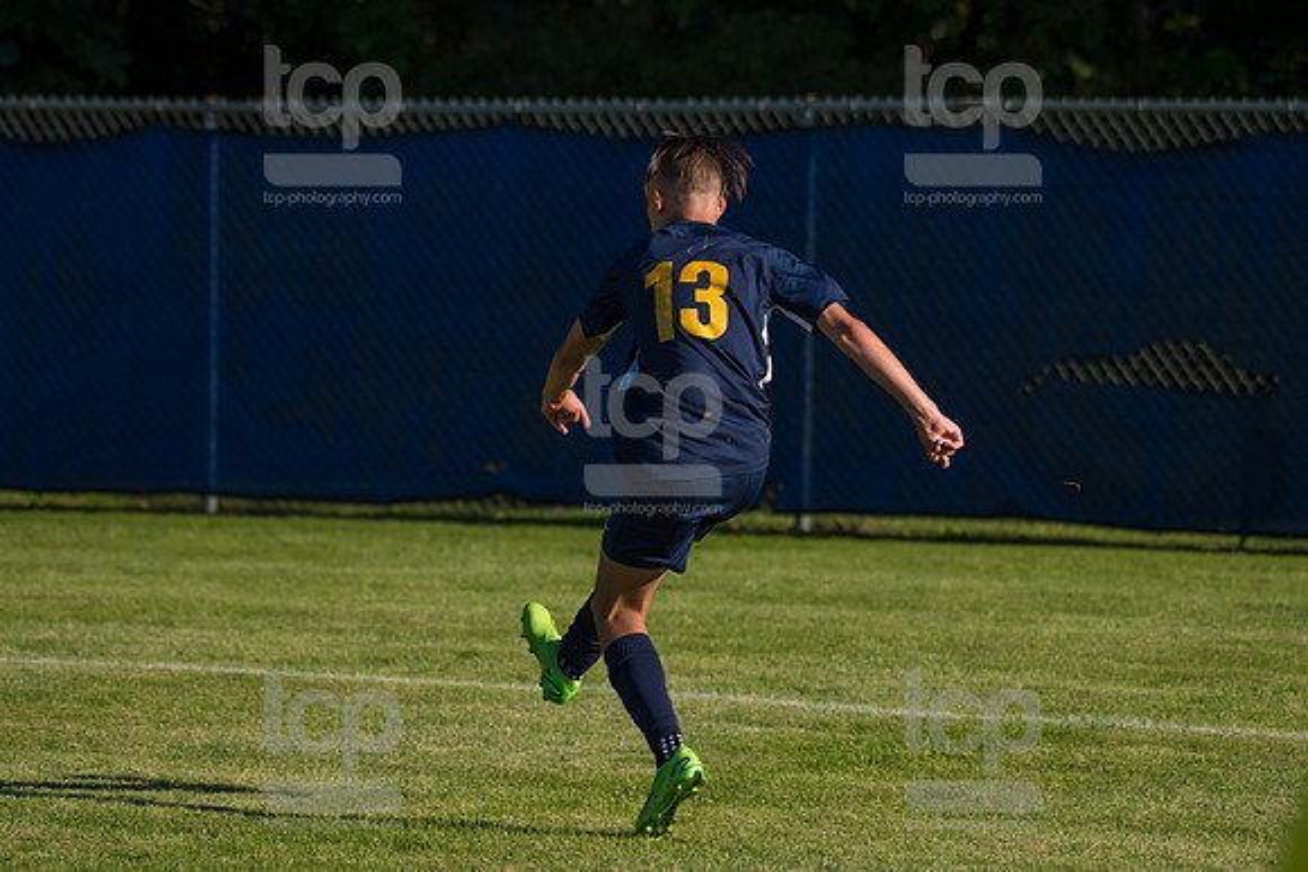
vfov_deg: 6.9
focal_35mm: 200
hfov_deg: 10.3
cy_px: 436
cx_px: 654
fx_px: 7268
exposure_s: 1/2000
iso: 320
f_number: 5.6
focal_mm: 200
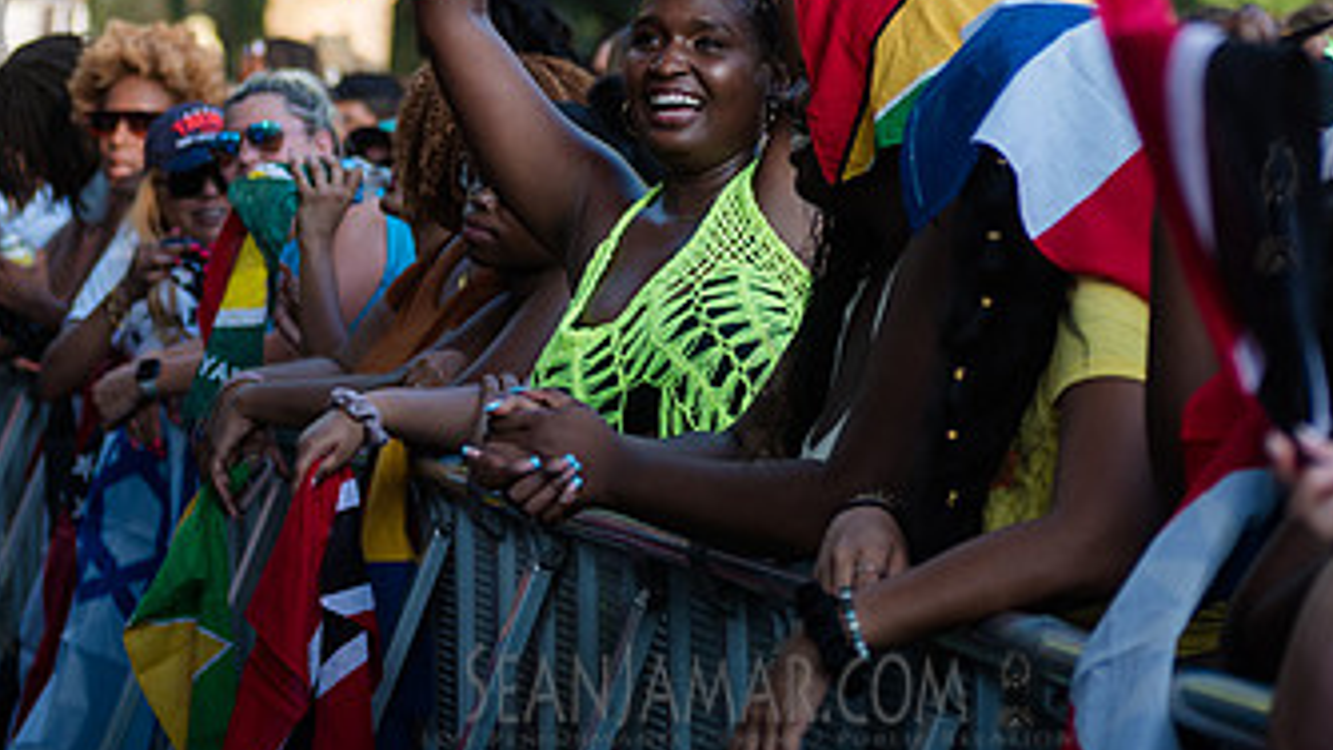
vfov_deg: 8.1
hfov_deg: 14.4
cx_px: 762
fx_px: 5267
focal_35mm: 149
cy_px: 10
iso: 400
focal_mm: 80
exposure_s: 1/640
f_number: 3.2
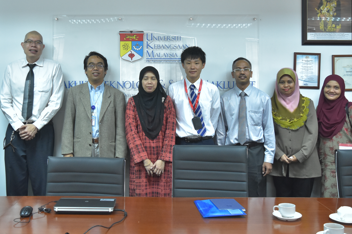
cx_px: 145
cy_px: 80
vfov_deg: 29.9
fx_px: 437
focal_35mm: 45
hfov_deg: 43.7
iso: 1600
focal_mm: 21
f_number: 3.8
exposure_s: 1/100
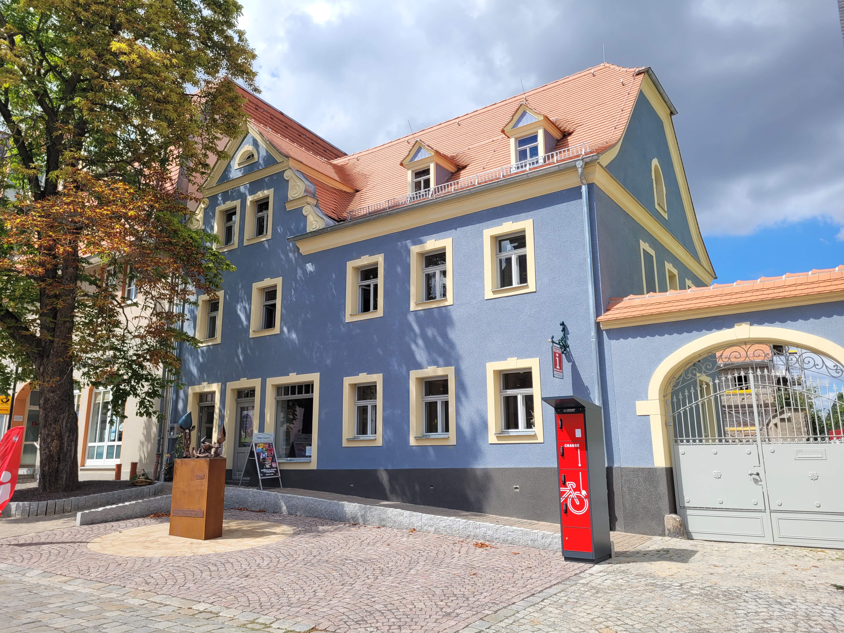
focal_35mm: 26
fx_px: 634
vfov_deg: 53.1
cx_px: 422
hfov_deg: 67.3
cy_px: 316
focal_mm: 5.4
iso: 40
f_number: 1.8
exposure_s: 1/2105
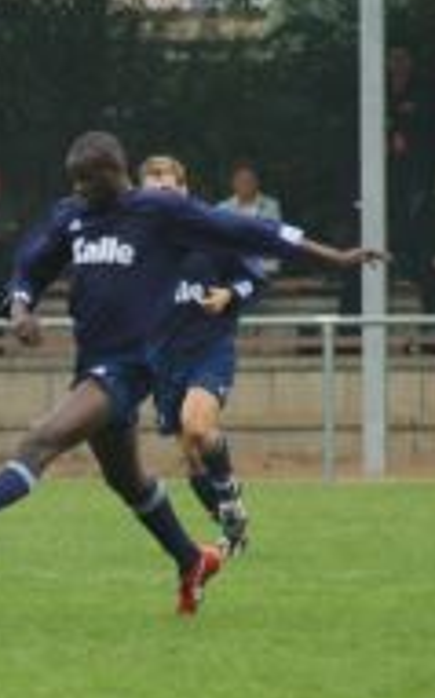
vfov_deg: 3.3
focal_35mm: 640
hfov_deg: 2.0
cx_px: -234
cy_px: 411
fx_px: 12167
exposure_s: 1/320
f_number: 4.5
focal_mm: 200
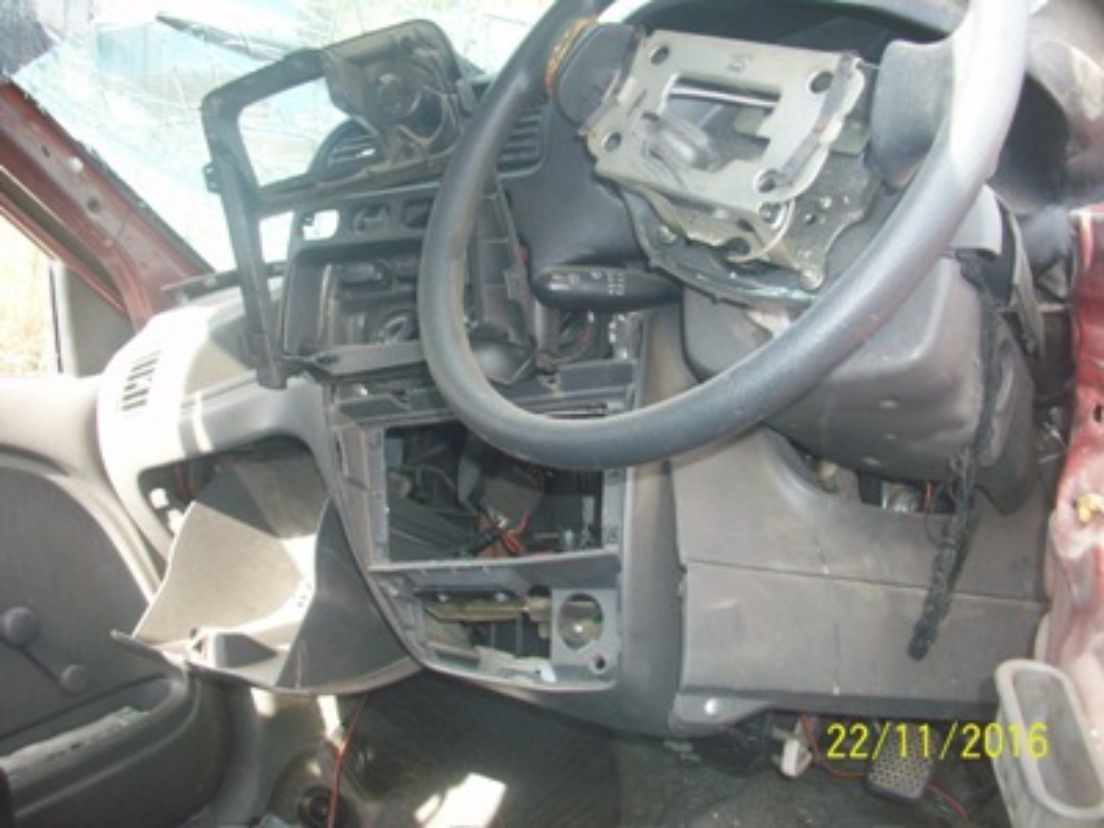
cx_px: 552
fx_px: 1021
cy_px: 414
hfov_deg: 56.8
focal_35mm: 32
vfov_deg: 44.2
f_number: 2.8
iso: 64
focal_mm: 5.7
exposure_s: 1/80
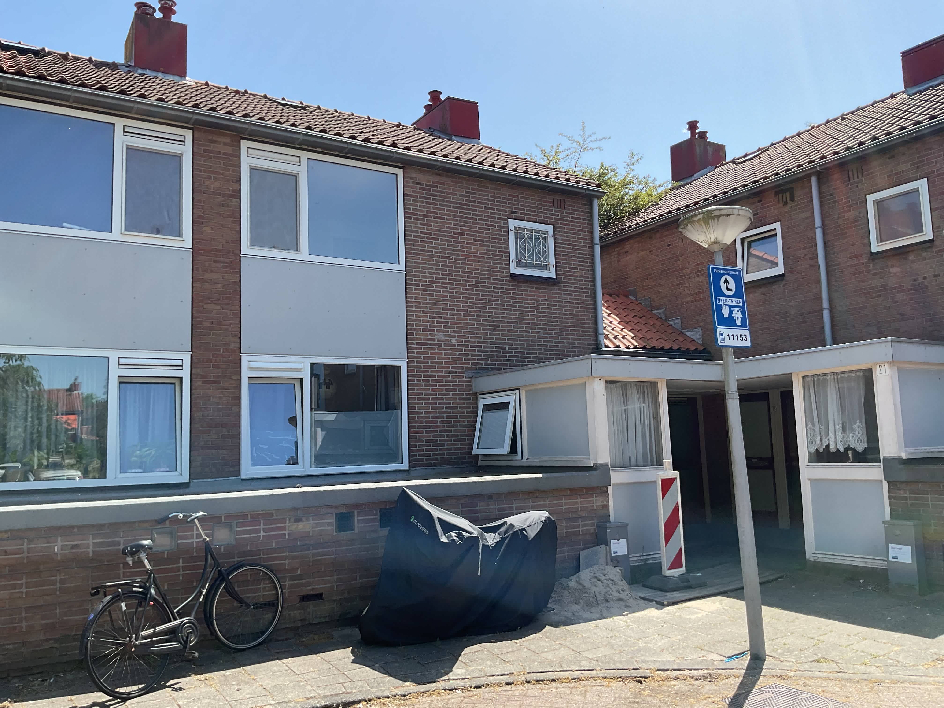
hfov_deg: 61.7
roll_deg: +0.8
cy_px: 354
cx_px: 472
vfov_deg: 48.2
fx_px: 791
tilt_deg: +6.8
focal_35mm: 29
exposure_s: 1/829
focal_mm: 3
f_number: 1.8
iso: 16
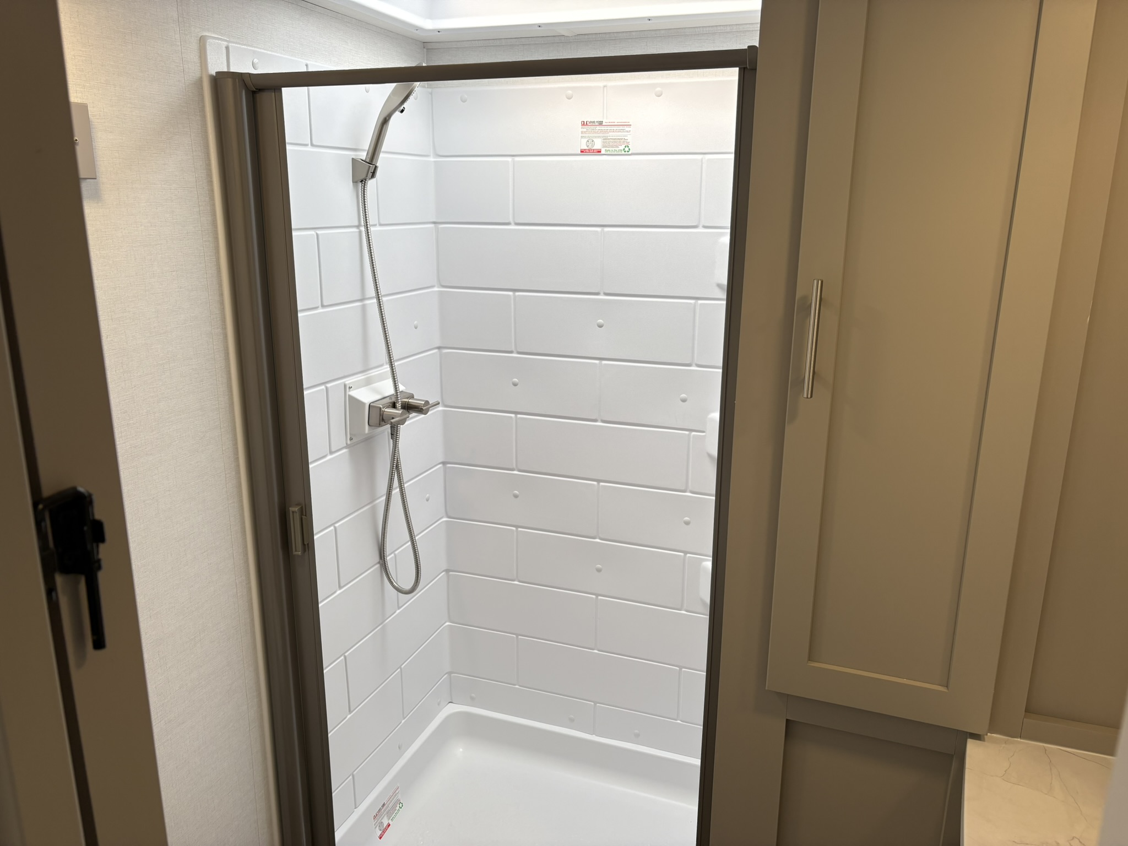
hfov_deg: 67.3
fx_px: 847
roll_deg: -0.9
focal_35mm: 26
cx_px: 564
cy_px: 423
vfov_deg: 53.1
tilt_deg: -14.1
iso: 32
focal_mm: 5.96
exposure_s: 1/156
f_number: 1.6
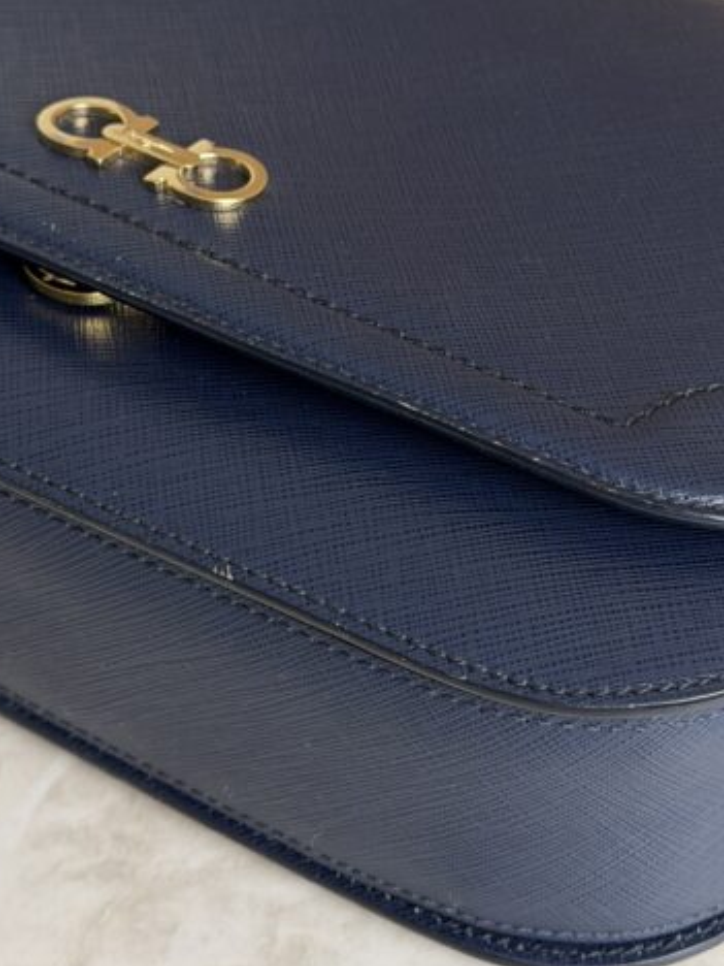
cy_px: 392
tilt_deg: -50.5
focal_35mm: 82
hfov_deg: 17.9
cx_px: 487
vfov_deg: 23.8
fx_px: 2287
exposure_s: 1/120
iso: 64
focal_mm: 6.76
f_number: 1.78
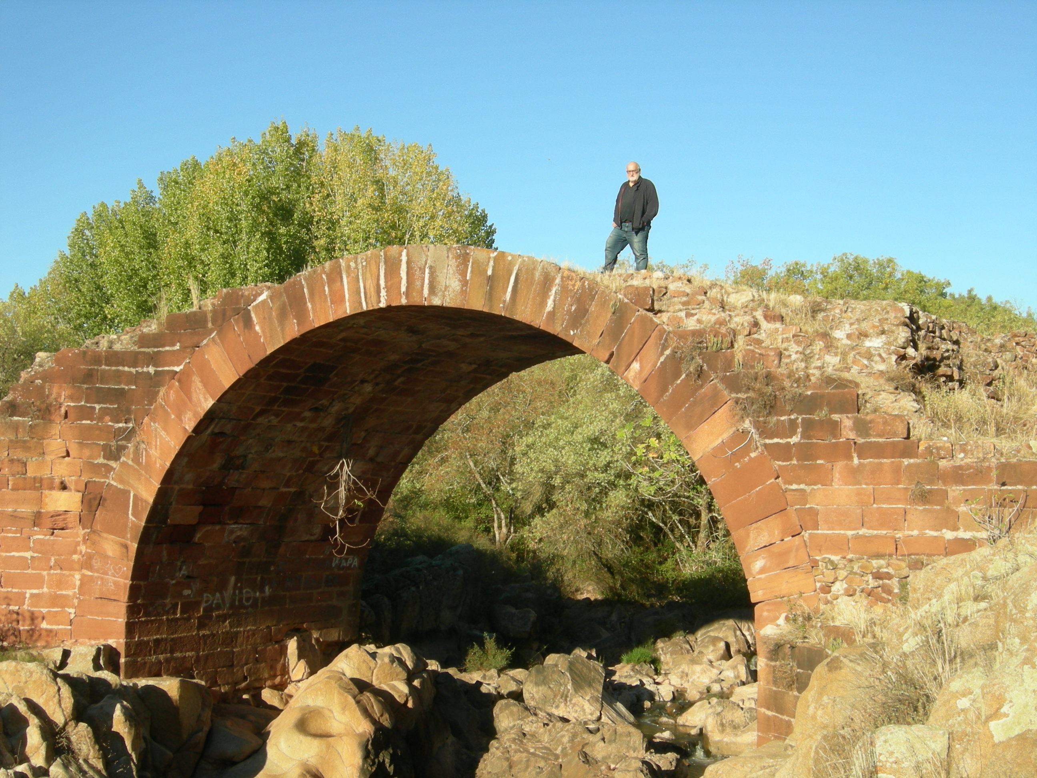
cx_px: 518
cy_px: 389
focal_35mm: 50
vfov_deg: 29.1
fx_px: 1498
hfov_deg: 38.2
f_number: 6.2
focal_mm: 10.4
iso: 64
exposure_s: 1/175
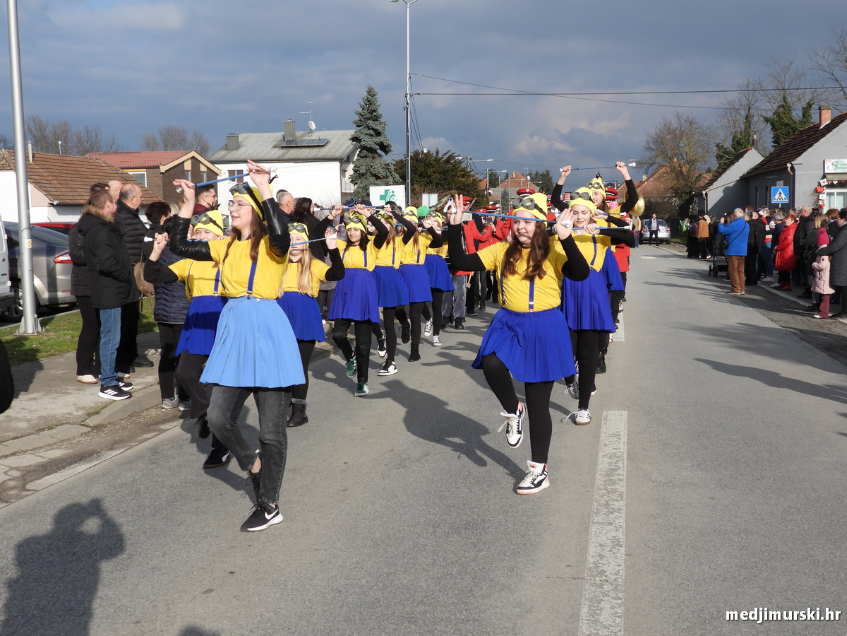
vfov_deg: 30.9
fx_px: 1150
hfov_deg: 40.4
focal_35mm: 47
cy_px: 318
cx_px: 424
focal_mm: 8.5
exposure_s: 1/1250
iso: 100
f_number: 3.2
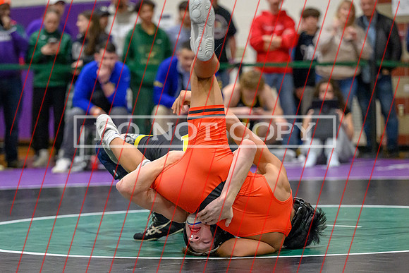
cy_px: 184
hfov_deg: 13.8
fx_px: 1693
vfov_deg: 9.2
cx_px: 184
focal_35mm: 149
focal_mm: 110
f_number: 2.8
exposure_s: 1/800
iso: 11400
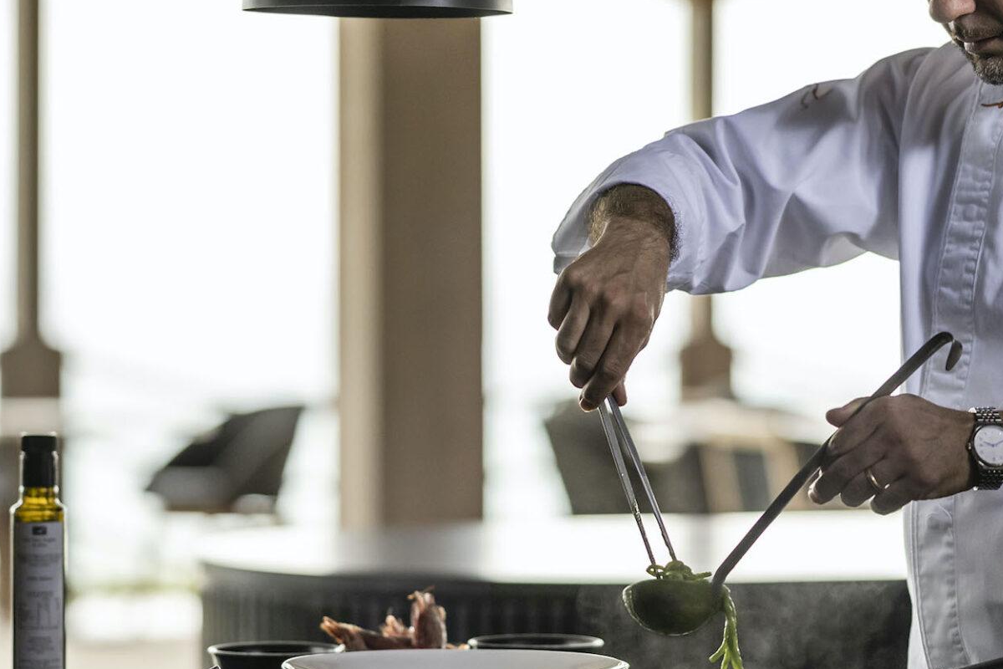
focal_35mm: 170
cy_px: 304
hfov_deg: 12.1
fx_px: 4736
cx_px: 497
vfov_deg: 8.1
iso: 500
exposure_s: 1/640
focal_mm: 85
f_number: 2
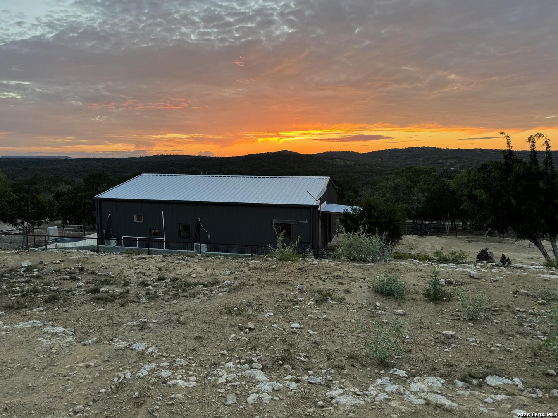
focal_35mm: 24
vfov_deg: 56.8
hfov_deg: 71.6
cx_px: 279
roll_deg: +0.2
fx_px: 387
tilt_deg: -7.9
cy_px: 209
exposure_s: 1/121
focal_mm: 6.76
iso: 64
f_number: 1.78
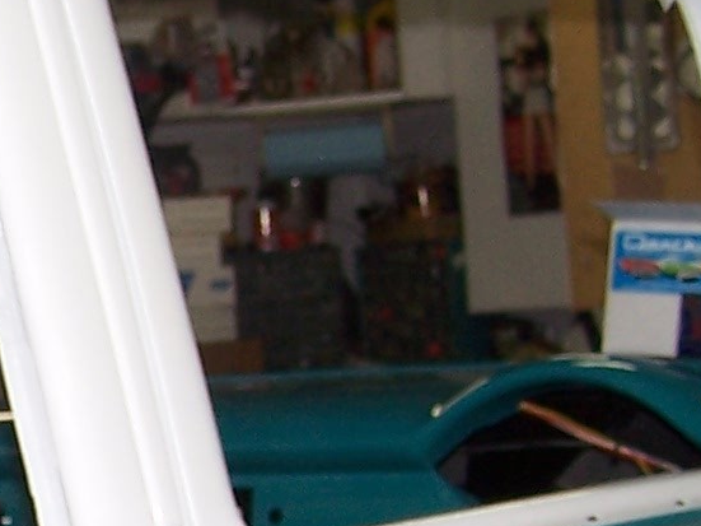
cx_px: -243
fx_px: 3219
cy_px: 595
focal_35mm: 159
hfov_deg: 12.0
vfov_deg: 9.2
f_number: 2.8
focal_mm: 6.3
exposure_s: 1/60
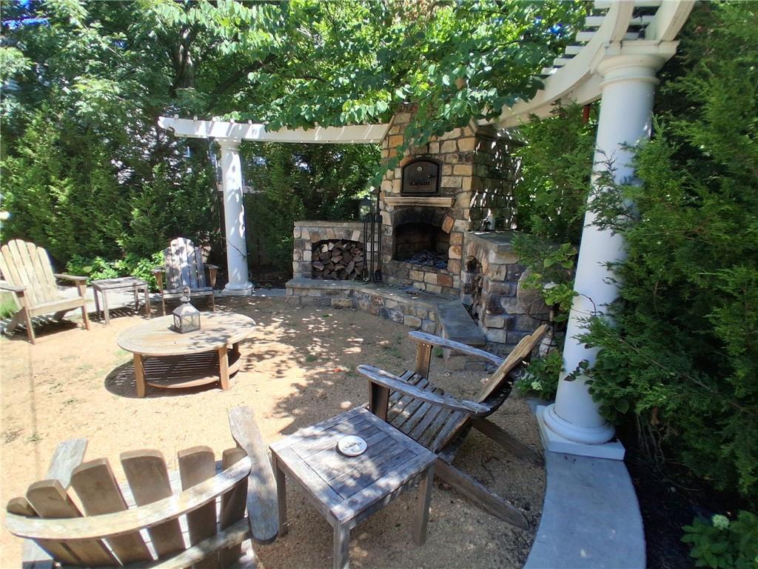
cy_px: 284
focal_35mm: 17
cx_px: 379
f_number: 2.2
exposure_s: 1/386
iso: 50
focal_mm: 1.4
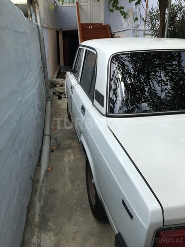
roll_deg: +0.1
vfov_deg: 61.7
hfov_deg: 48.2
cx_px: 92
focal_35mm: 29
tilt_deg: -22.0
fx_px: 207
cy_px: 124
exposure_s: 1/950
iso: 25
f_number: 2.2
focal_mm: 4.15
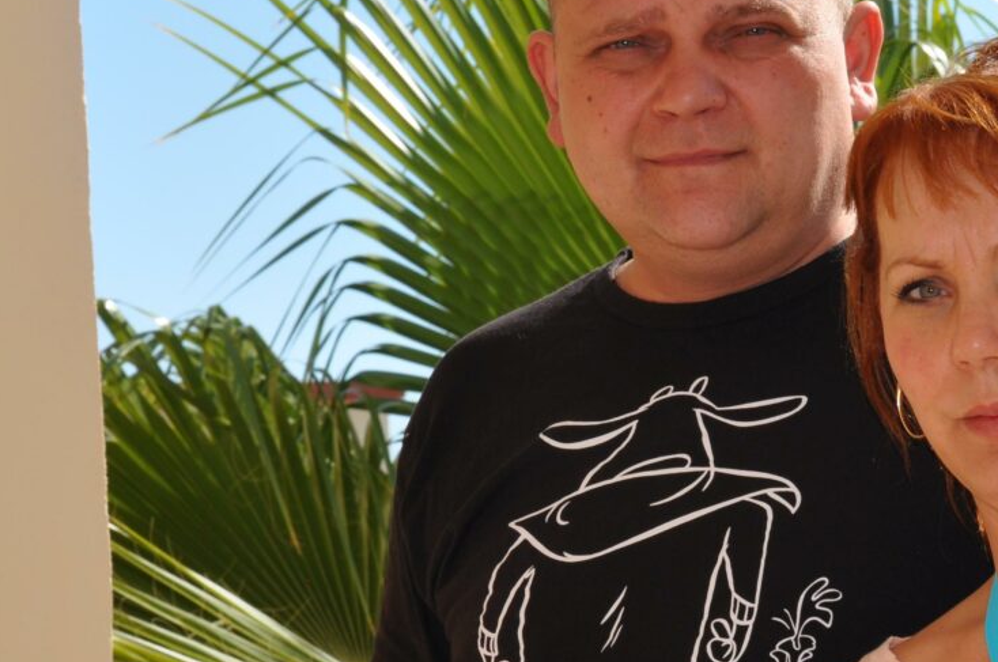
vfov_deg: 8.7
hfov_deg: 12.9
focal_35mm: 157
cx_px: 1020
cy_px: 224
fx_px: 4346
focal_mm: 48
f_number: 13
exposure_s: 1/200
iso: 200
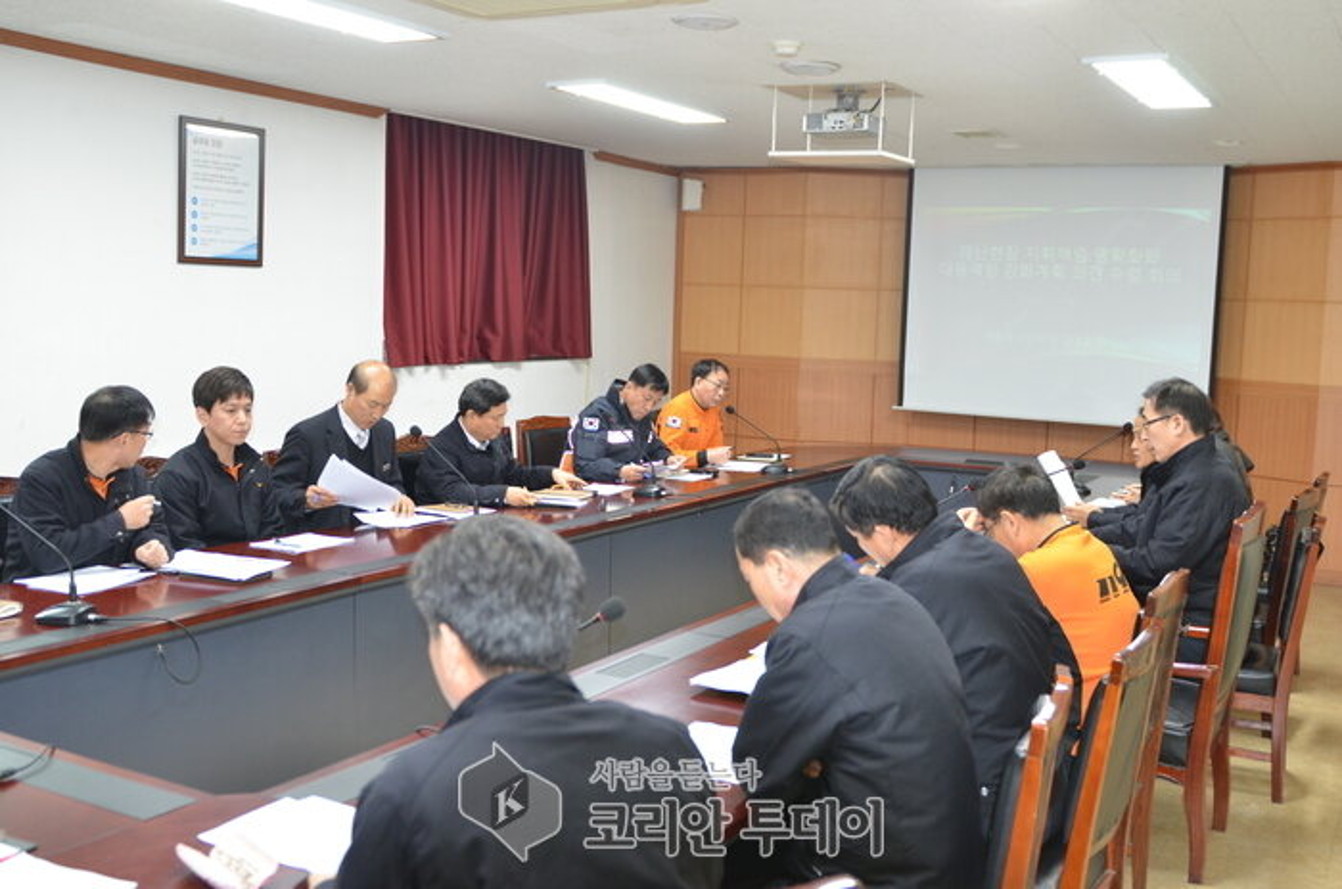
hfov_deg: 53.2
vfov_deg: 36.7
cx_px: 671
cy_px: 444
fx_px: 1340
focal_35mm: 36
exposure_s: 1/60
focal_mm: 24
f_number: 2.8
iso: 640
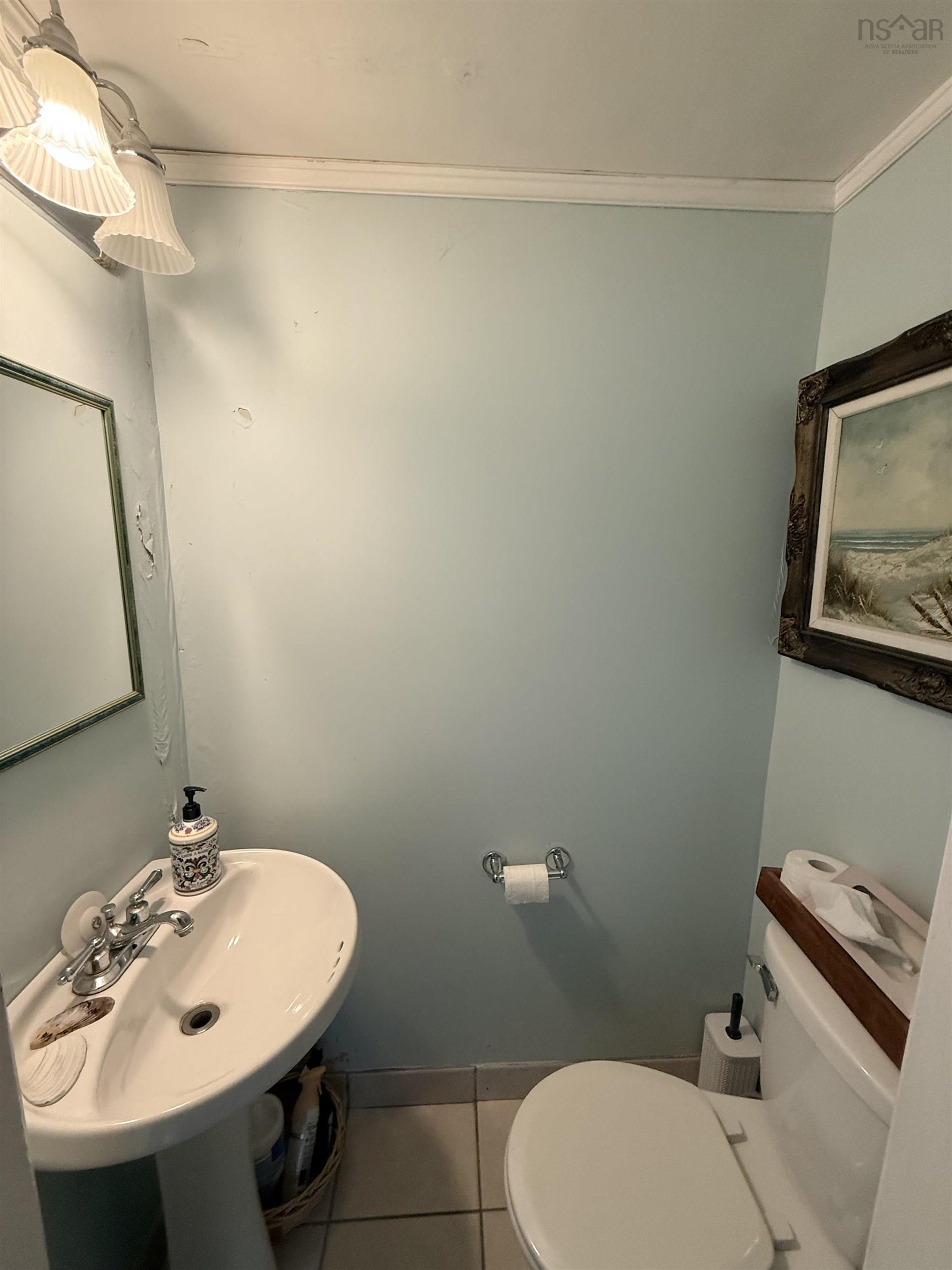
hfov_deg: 85.7
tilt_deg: -10.1
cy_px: 635
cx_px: 476
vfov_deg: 102.1
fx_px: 513
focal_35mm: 14
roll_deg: -0.7
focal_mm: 2.22
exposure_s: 1/120
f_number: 2.2
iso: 320
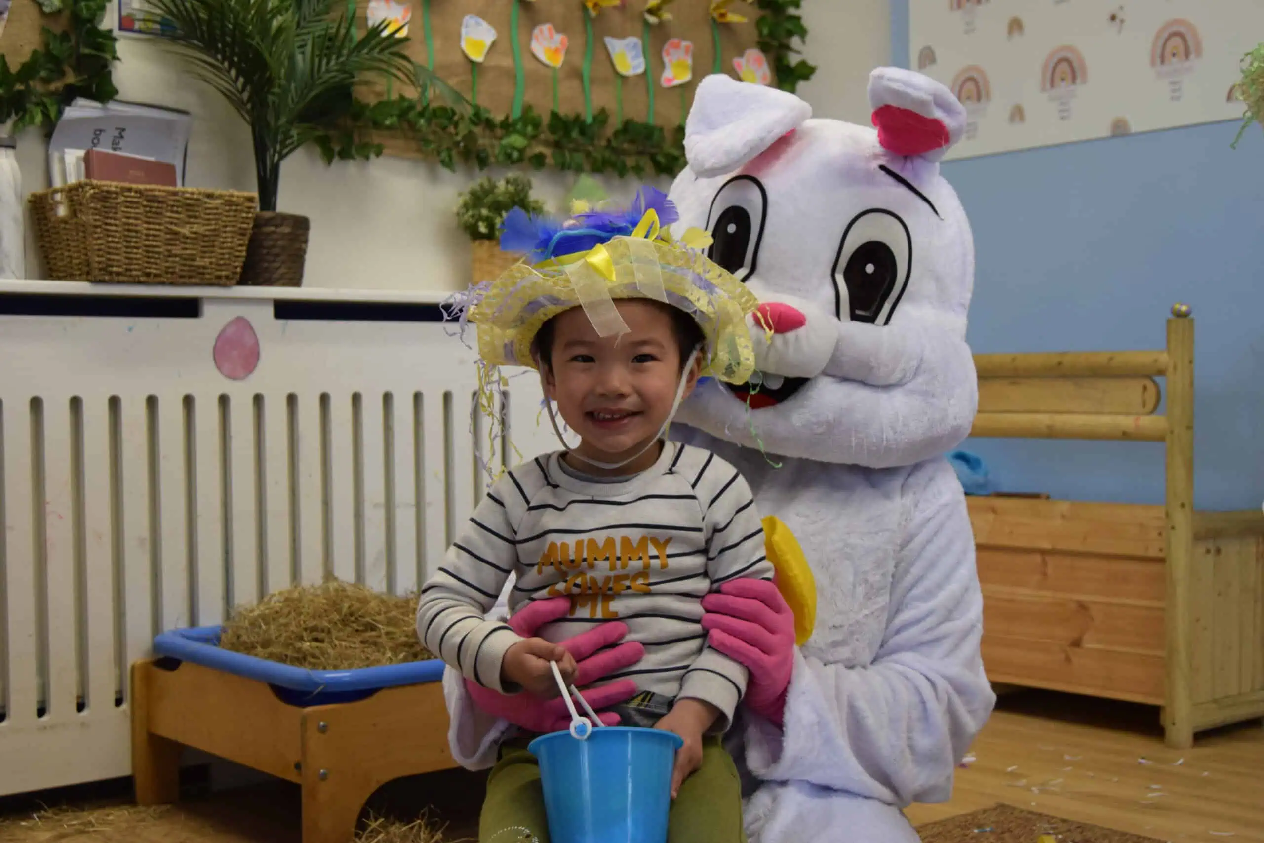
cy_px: 422
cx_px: 632
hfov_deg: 41.1
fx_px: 1685
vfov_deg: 28.1
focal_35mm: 48
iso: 800
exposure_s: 1/125
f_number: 4.5
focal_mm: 32
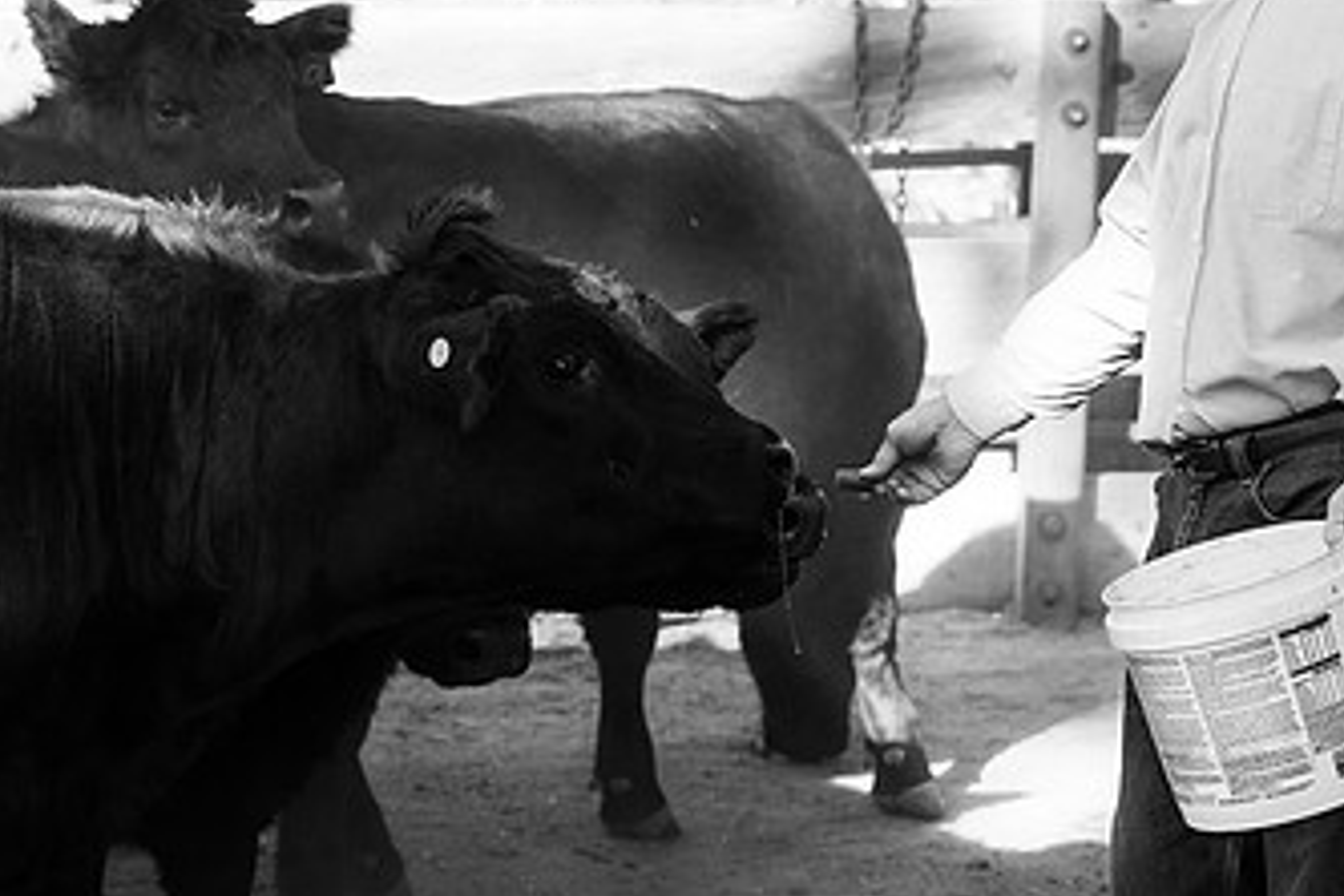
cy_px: 462
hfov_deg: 16.8
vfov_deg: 11.2
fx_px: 4554
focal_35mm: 122
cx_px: 545
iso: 320
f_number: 5
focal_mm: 70
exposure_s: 1/250
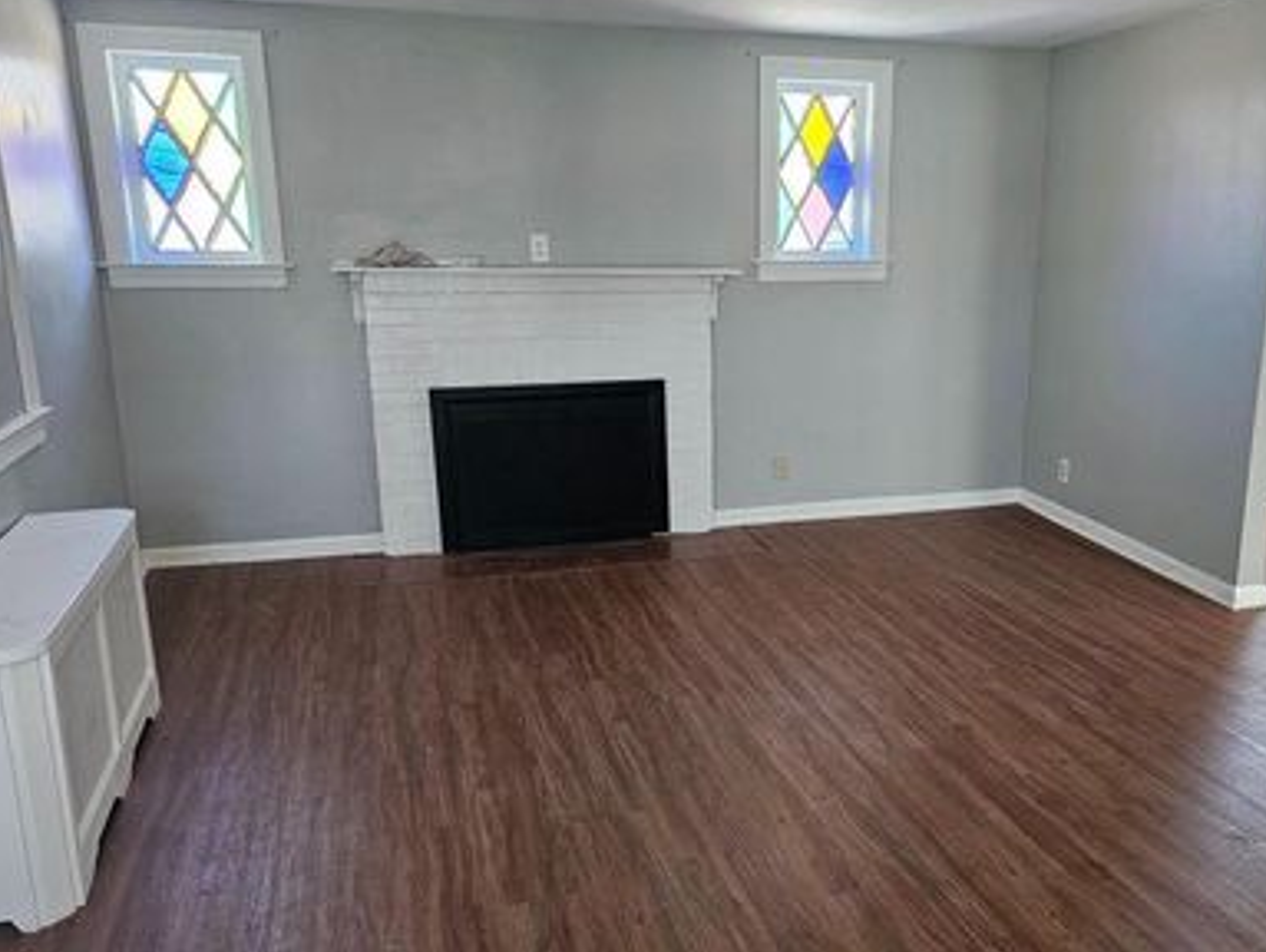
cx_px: 757
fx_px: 1098
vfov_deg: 46.8
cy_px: 517
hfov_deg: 59.4
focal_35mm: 30
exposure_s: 1/120
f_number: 1.7
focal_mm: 6.3
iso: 640
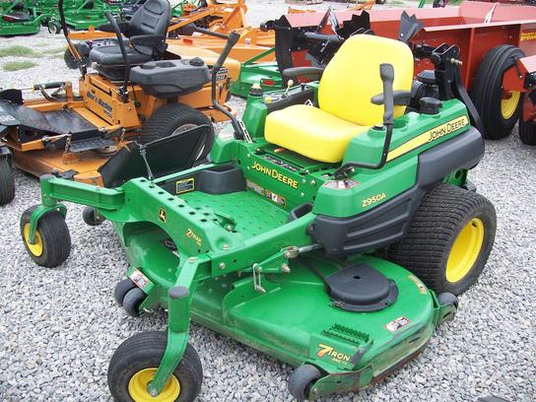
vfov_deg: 39.7
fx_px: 557
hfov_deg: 51.4
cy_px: 201
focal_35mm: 36
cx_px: 268
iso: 80
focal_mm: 6
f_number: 2.7
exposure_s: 1/237
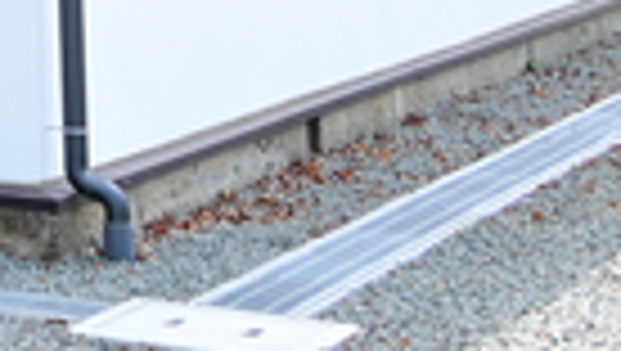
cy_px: -806
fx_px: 3297
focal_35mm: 200
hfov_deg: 9.2
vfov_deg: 5.6
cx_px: -1044
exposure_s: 1/125
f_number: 11
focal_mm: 33
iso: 500
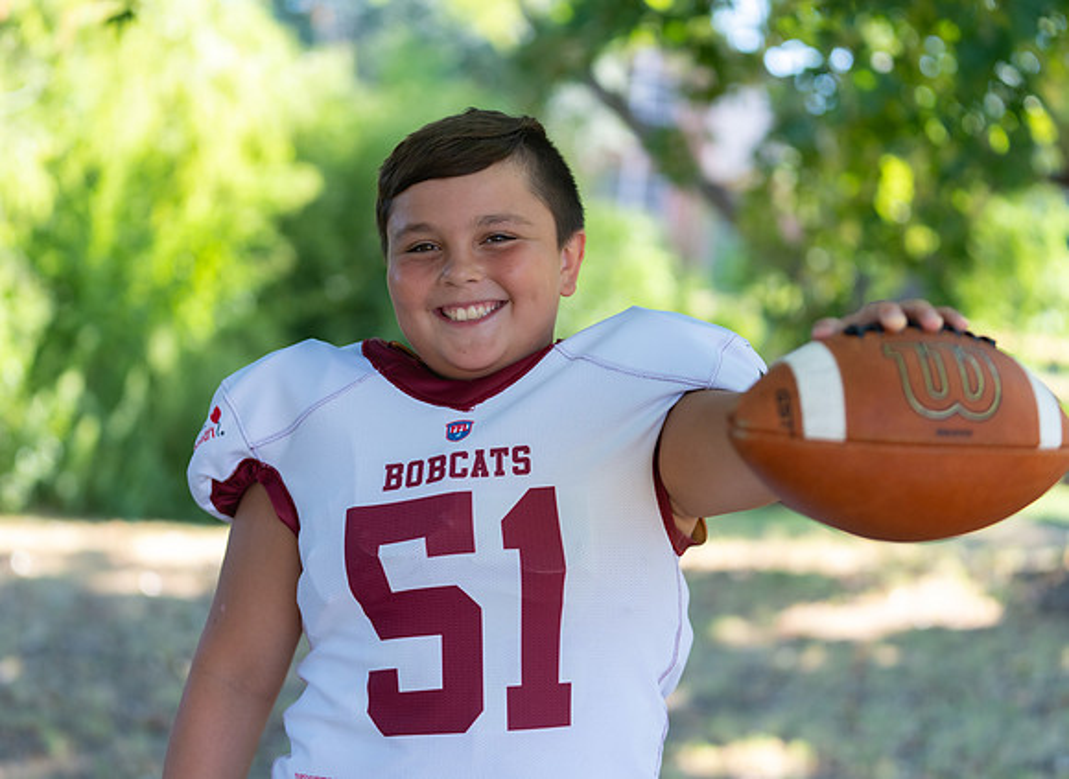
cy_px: 372
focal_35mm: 78
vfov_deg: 18.7
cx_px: 459
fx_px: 2372
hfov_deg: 25.4
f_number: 2.8
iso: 200
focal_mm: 70
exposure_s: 1/320
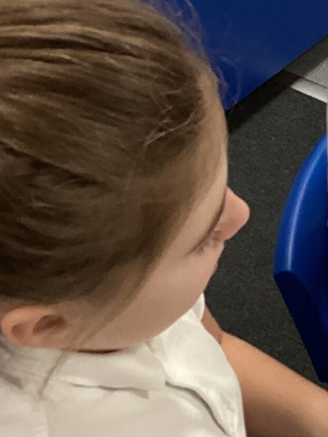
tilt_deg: -46.5
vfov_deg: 20.6
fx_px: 1199
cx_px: 437
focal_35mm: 95
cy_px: 295
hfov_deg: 14.8
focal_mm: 3.3
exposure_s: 1/50
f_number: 2.4
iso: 125
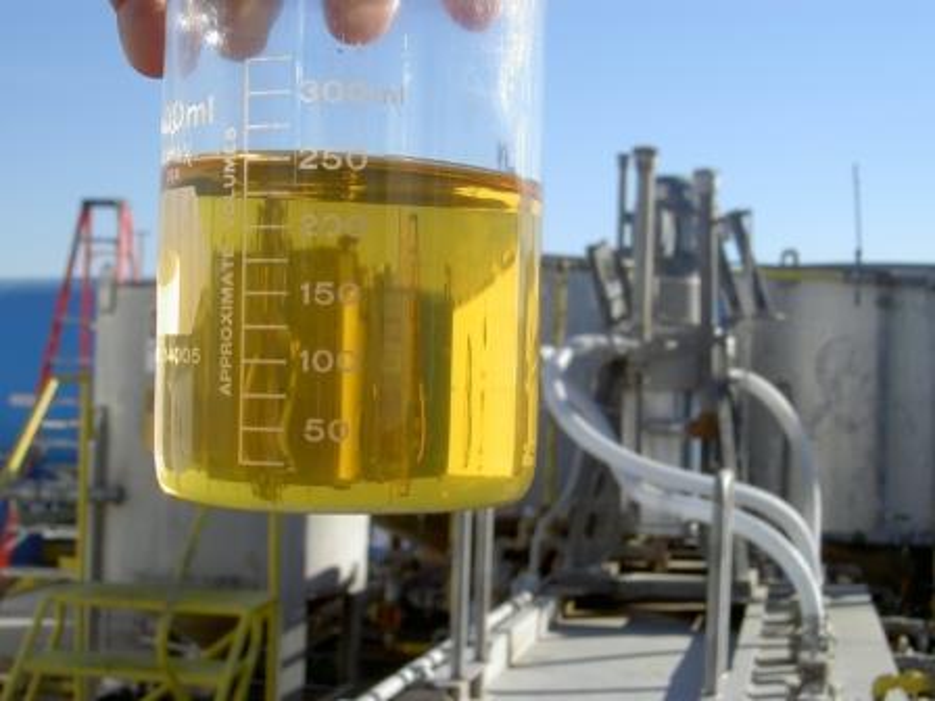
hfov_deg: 34.9
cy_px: 350
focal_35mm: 55
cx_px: 468
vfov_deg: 26.6
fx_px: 1486
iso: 100
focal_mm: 11.3
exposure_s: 1/320
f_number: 5.5
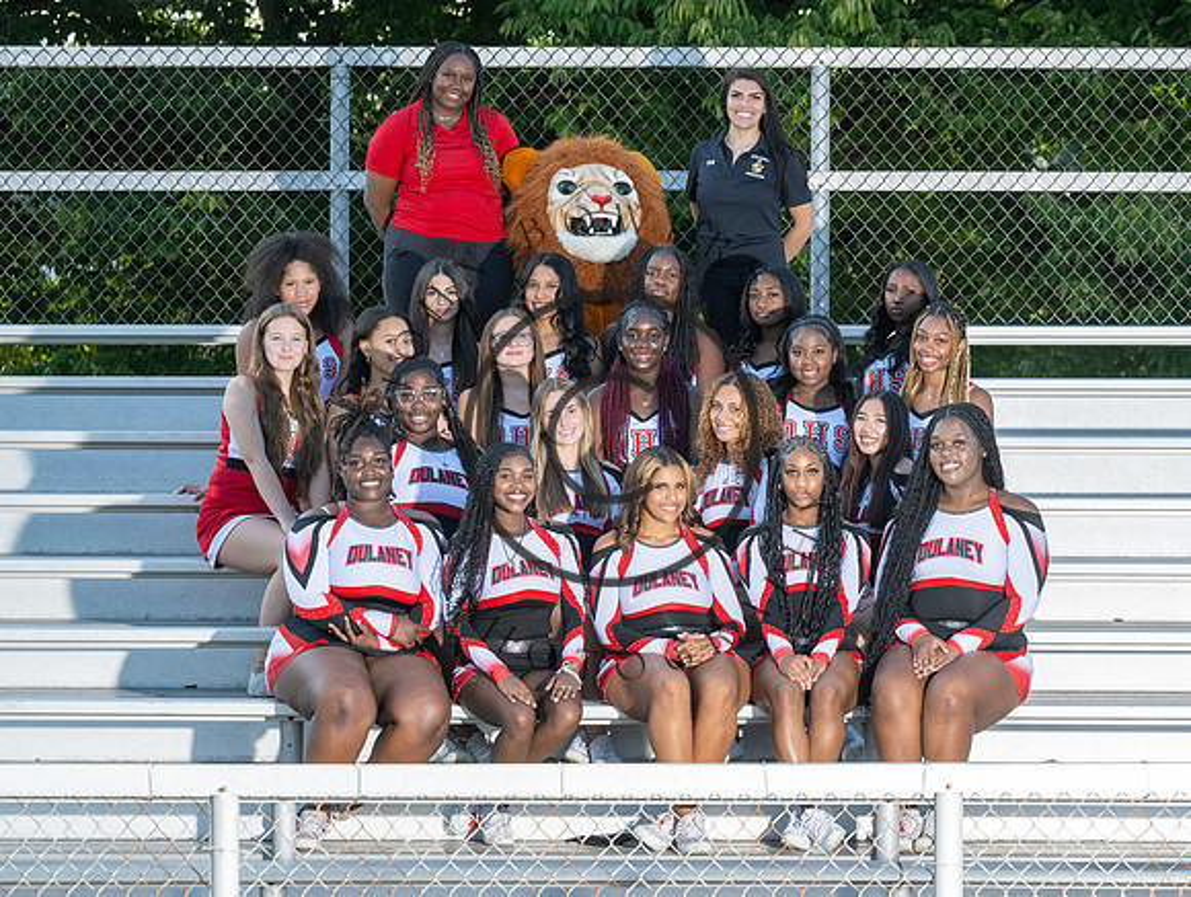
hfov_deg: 11.9
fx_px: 5731
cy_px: 415
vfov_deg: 9.0
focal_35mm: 166
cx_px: 745
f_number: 5.6
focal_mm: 110
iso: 100
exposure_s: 1/200
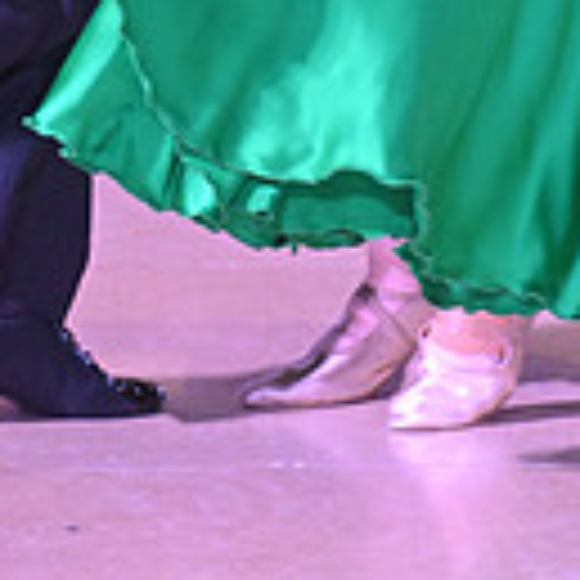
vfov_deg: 3.0
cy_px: -656
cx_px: 452
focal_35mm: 575
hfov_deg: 3.0
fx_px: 10900
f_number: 7.1
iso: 5000
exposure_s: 1/320
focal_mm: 150
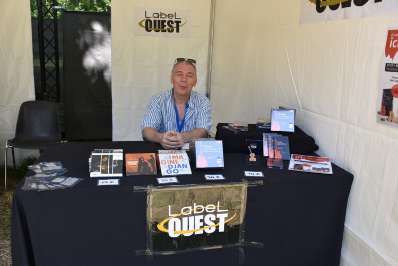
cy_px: 133
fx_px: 354
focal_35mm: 32
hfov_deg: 58.7
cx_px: 199
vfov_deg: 41.2
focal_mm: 32
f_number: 7.1
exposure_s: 1/200
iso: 400
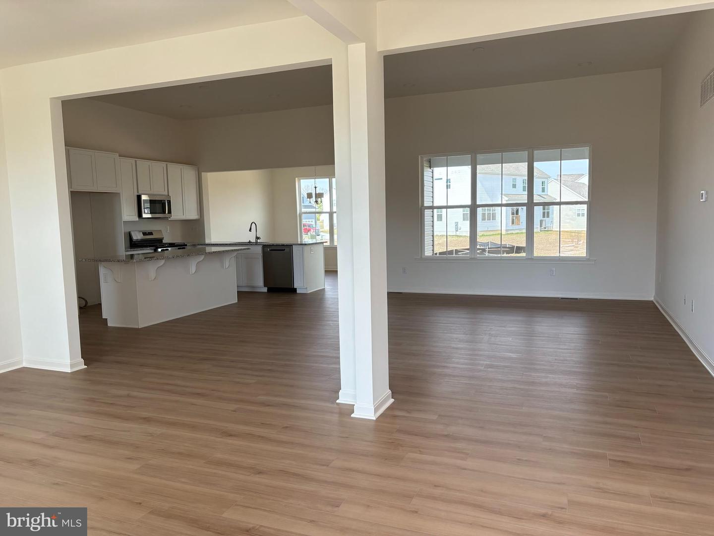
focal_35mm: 26
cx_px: 357
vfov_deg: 53.1
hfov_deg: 67.3
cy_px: 268
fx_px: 536
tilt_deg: -5.8
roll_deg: +1.8
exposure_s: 1/444
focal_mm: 5.96
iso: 64
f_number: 1.6
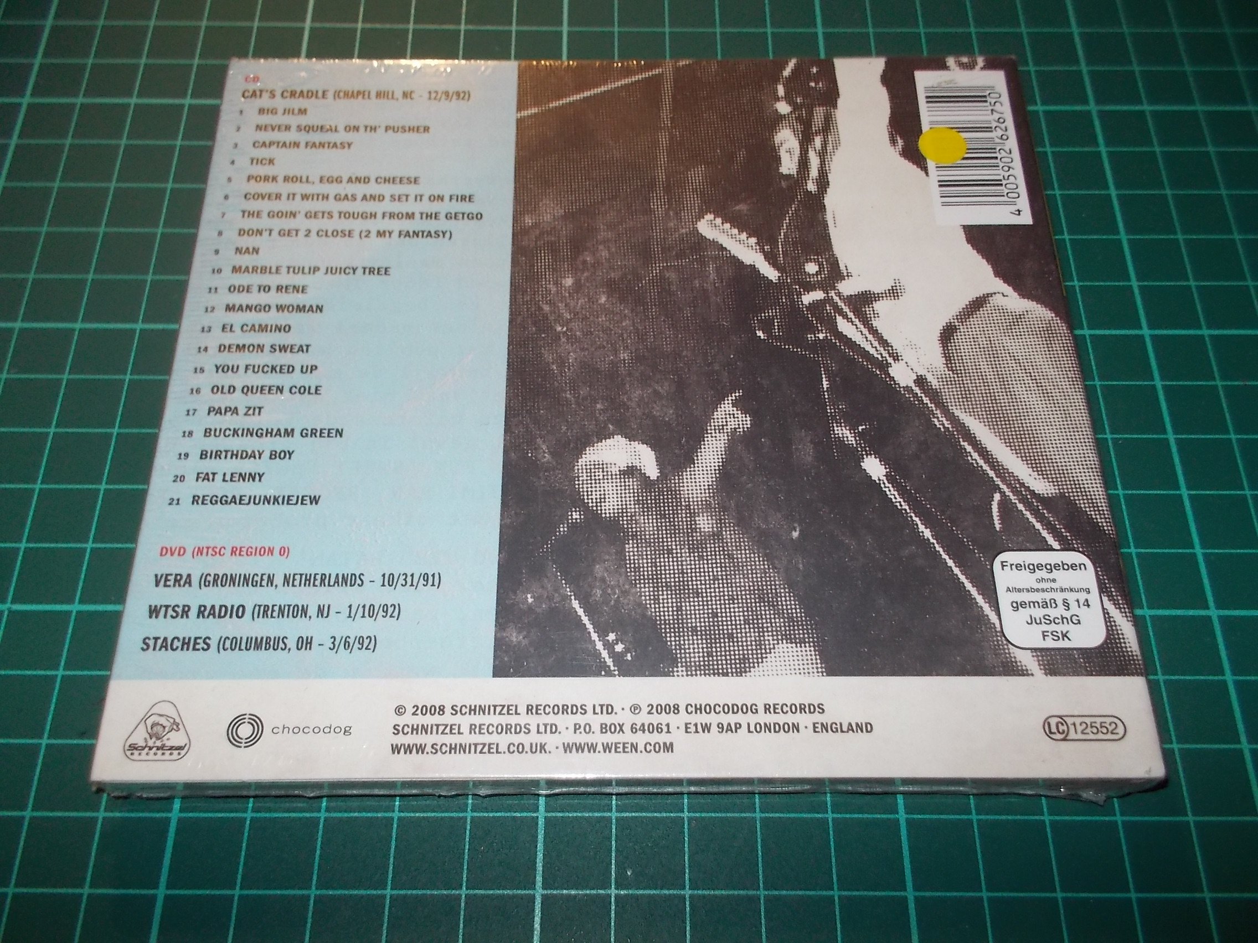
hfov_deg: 61.7
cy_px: 472
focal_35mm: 29
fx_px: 1054
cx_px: 629
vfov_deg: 48.2
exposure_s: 1/30
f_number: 3.3
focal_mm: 4.1
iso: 200
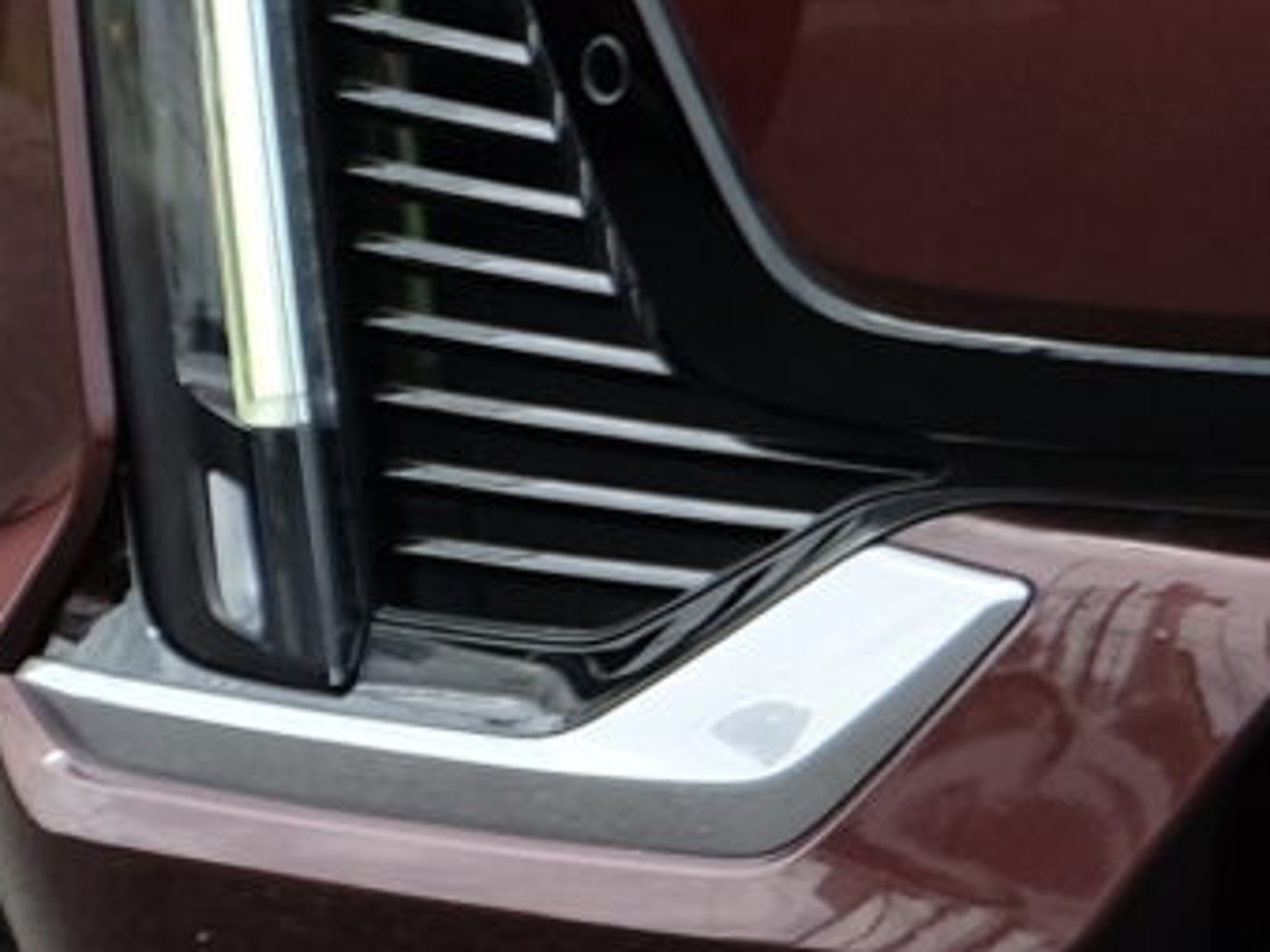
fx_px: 20245
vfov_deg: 2.7
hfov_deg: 3.5
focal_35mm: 552
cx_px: 2978
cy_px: -913
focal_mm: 50.5
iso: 400
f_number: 6.4
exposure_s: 1/420
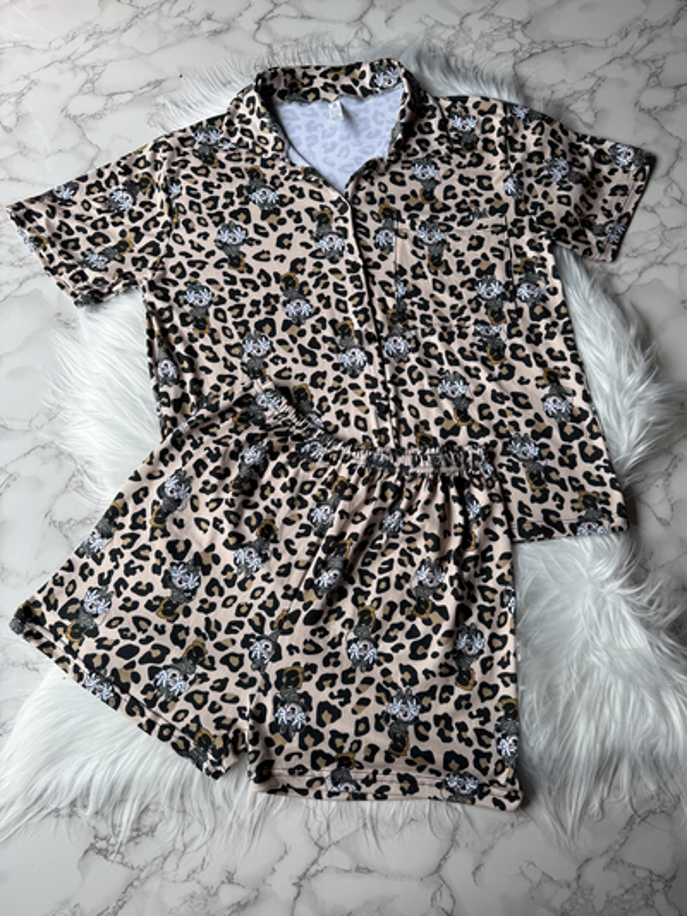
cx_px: 344
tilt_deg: -78.1
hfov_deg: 56.8
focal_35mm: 24
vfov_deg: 71.6
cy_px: 458
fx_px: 635
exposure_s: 1/372
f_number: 1.78
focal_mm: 6.76
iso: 80
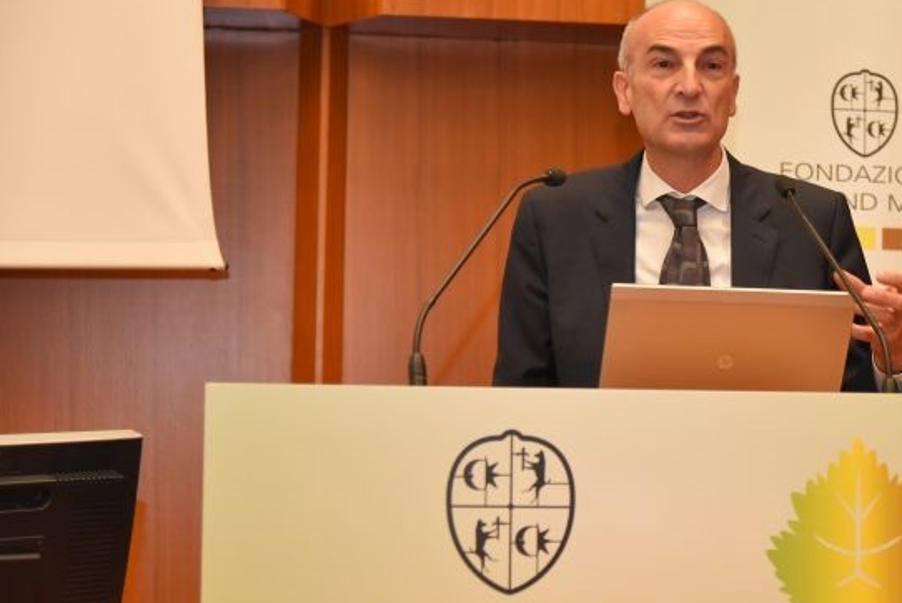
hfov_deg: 21.1
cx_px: 656
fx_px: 2407
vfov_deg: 14.3
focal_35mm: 96
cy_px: 315
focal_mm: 65
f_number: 4
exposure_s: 1/60
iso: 1600
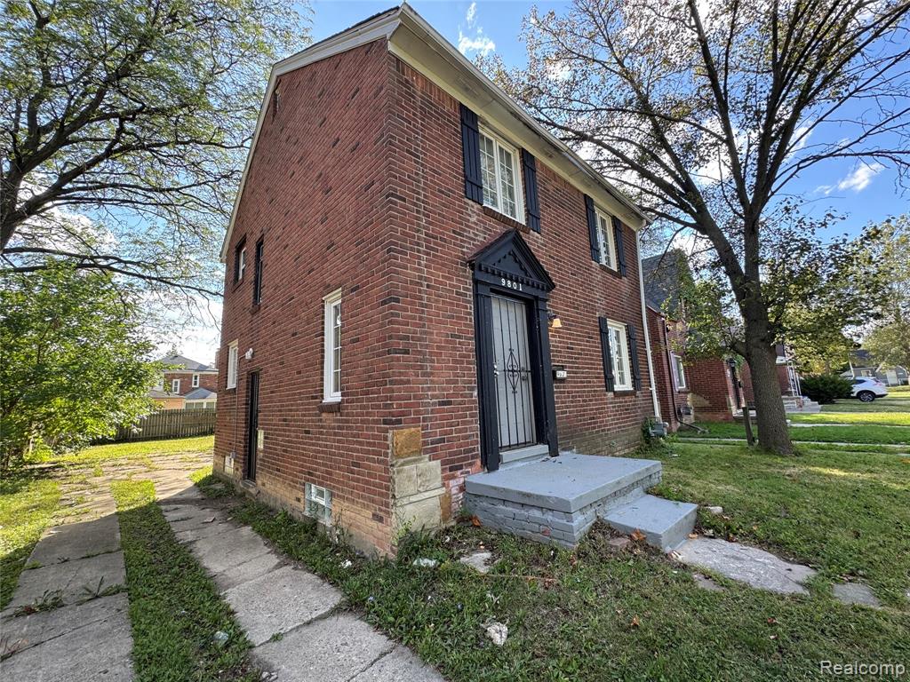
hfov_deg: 102.1
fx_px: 368
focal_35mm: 14
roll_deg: +2.4
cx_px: 455
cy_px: 341
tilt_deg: +8.5
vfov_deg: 85.7
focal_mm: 2.22
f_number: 2.2
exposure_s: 1/122
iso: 40
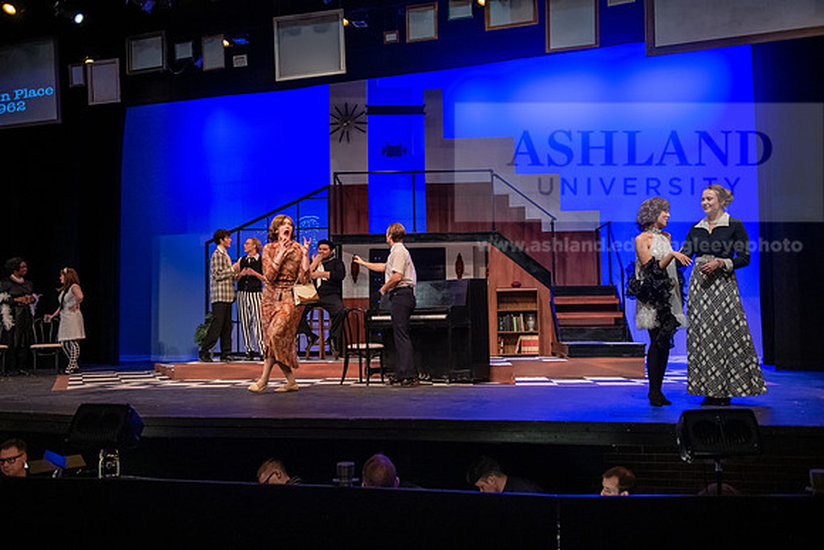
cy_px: 275
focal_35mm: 35
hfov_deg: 54.4
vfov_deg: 37.9
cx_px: 412
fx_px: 801
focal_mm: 35
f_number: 3.2
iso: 3200
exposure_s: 1/200
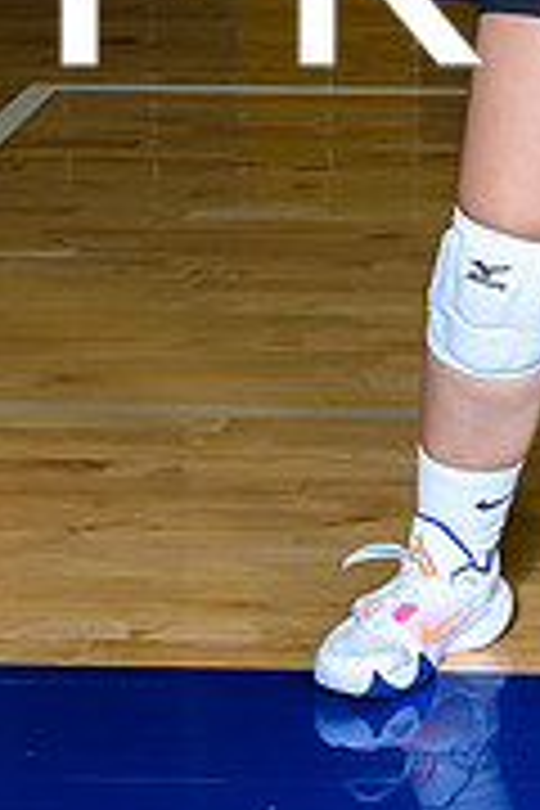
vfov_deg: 12.7
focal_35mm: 157
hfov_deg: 8.6
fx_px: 3532
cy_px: -253
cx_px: 673
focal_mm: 28
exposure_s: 1/125
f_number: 8
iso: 200
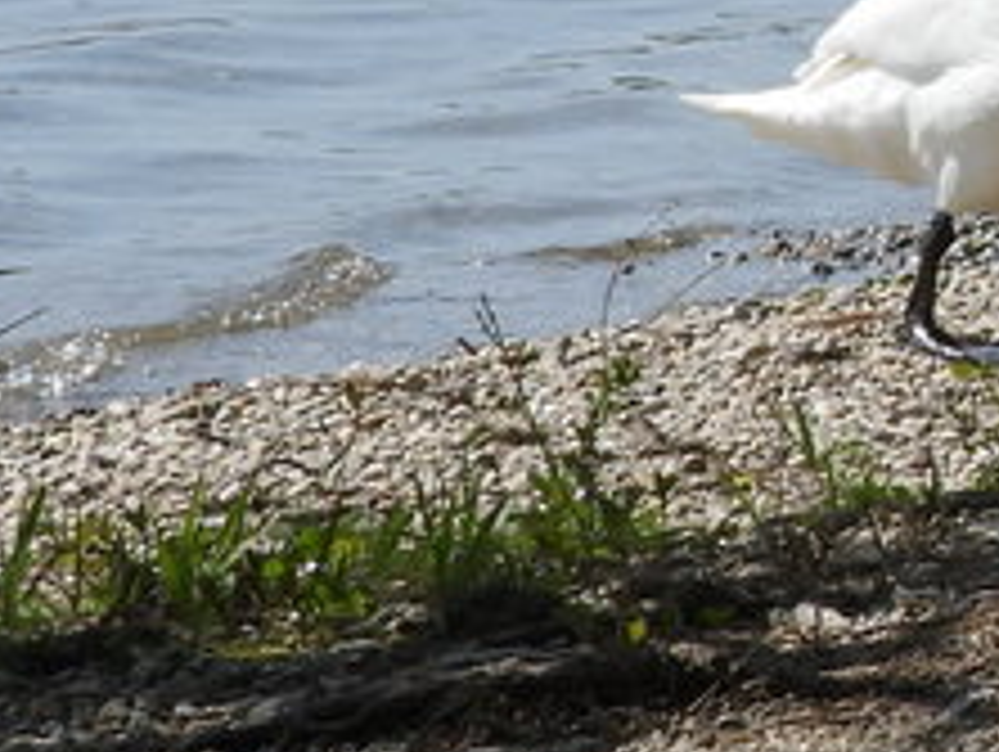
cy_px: -365
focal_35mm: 491
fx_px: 14185
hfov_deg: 4.0
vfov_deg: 3.0
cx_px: 2516
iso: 100
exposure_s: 1/1250
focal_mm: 16.3
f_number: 3.5
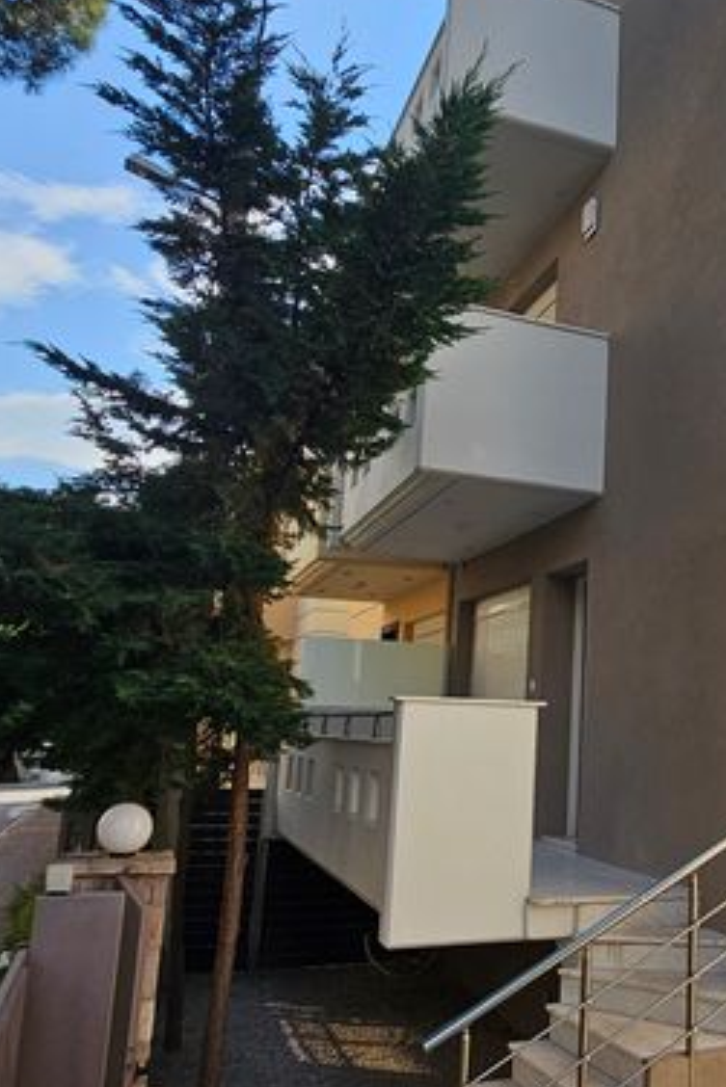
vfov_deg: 76.1
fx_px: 695
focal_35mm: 23
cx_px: 625
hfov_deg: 50.2
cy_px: 558
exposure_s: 1/836
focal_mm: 2.2
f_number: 2.2
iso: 50
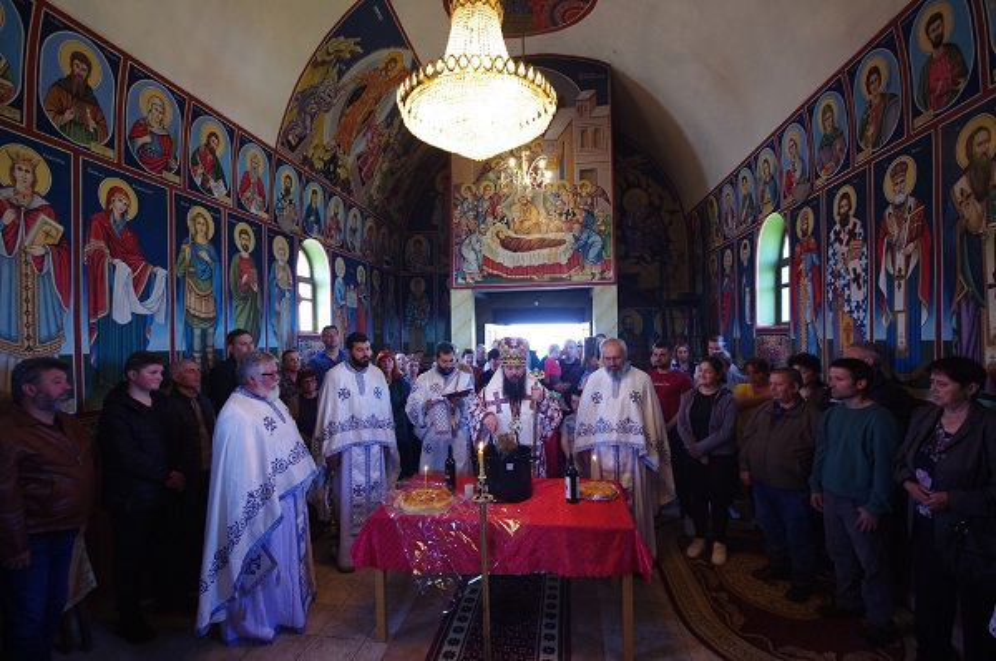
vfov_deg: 71.9
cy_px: 330
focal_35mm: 16
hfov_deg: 95.1
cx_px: 498
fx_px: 456
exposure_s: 1/25
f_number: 4
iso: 800
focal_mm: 11
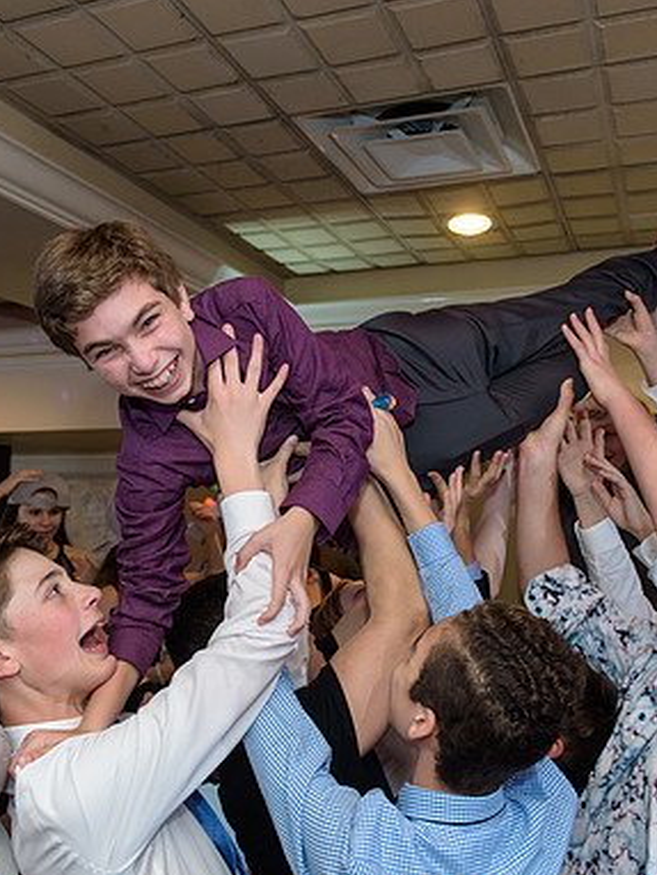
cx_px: 341
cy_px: 436
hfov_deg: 40.7
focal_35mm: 35
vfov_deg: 52.6
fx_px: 885
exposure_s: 1/125
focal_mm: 24
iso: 1250
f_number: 3.2
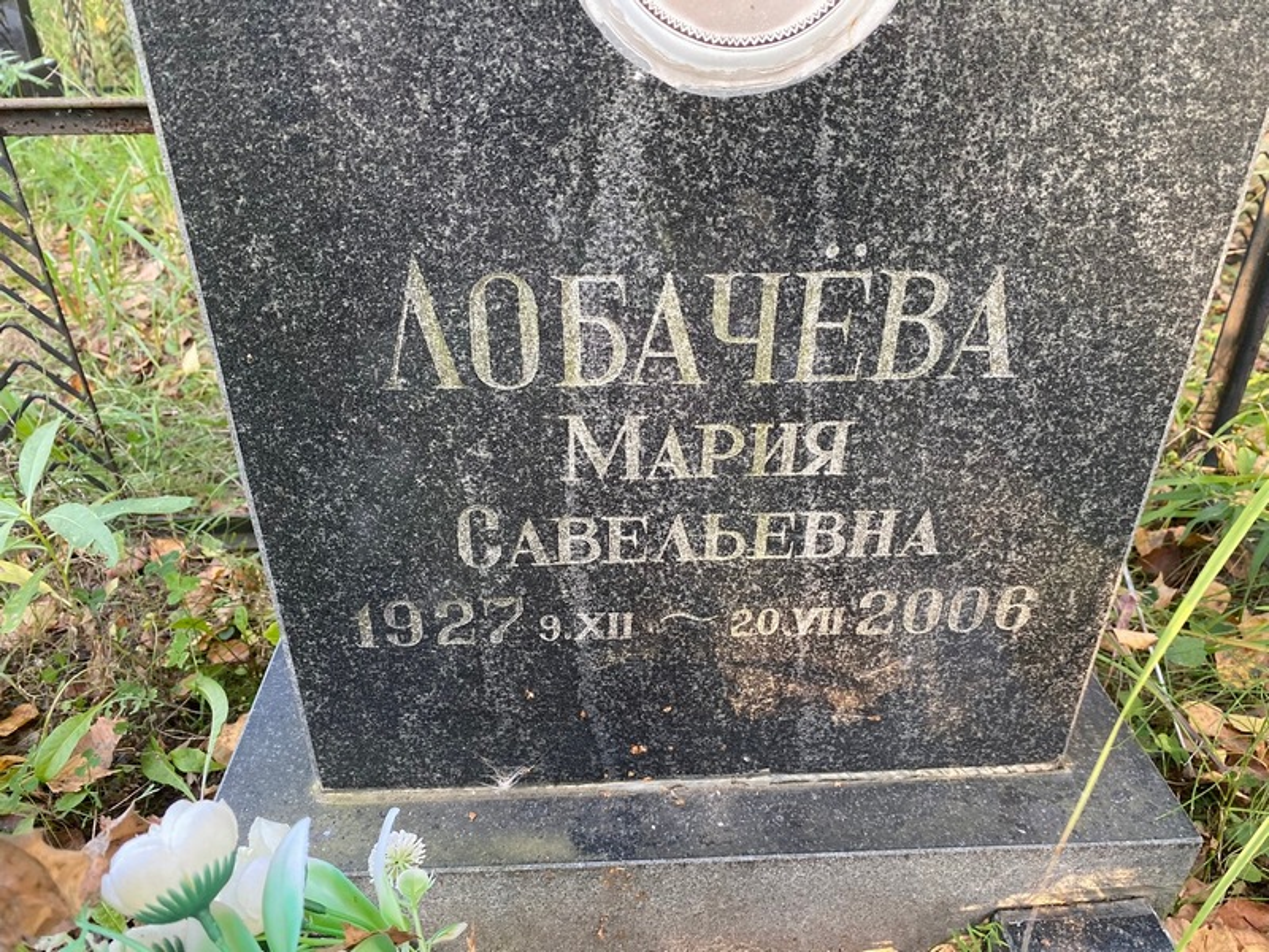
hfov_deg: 67.3
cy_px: 476
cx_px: 634
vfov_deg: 53.1
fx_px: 953
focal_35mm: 26
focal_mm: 4.25
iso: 125
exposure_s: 1/116
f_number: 1.8
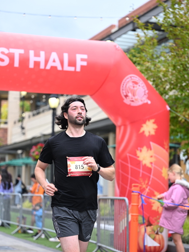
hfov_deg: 16.3
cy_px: 140
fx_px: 662
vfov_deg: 21.5
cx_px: 94
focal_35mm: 91
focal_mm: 83
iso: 800
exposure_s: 1/2000
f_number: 2.8
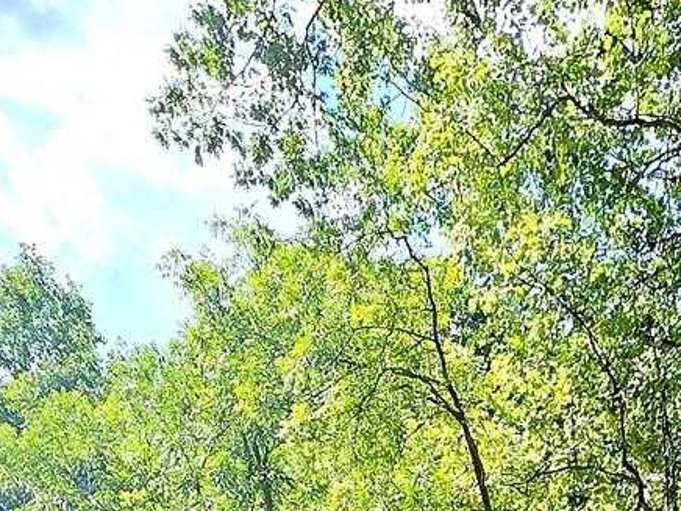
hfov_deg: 30.9
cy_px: 1080
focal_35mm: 61
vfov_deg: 16.6
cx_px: 545
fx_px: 1200
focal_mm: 2.2
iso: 40
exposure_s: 1/625
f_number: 1.9
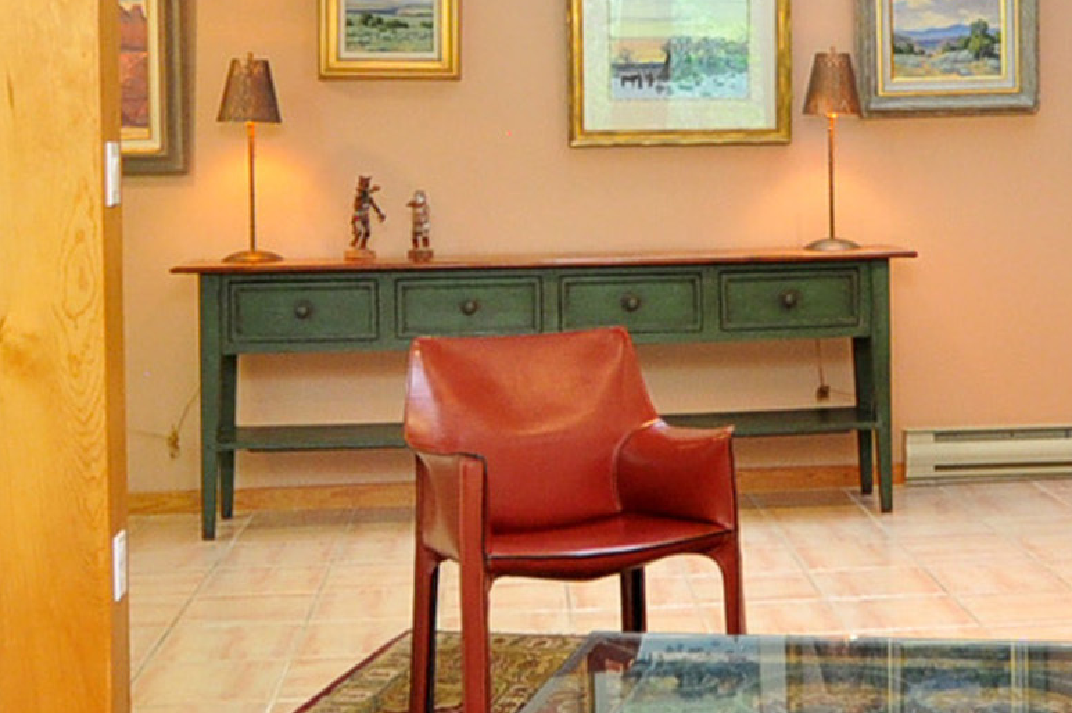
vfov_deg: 15.1
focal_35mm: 90
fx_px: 2678
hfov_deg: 22.6
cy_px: 143
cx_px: 689
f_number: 5
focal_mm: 16
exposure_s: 1/40
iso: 640
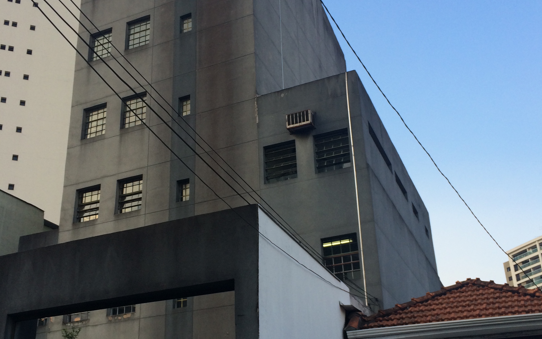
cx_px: 270
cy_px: 192
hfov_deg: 47.2
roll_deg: +3.8
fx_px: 620
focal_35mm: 42
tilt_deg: +25.2
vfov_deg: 30.5
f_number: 2.2
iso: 32
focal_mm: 4.15
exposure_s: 1/313
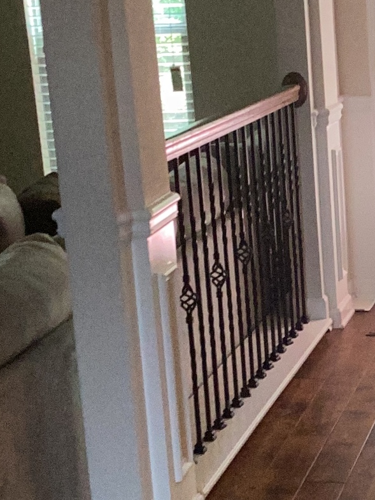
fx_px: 1314
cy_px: 268
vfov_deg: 21.5
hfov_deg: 15.4
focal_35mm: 91
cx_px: 494
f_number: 2.4
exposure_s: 1/60
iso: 160
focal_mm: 3.3
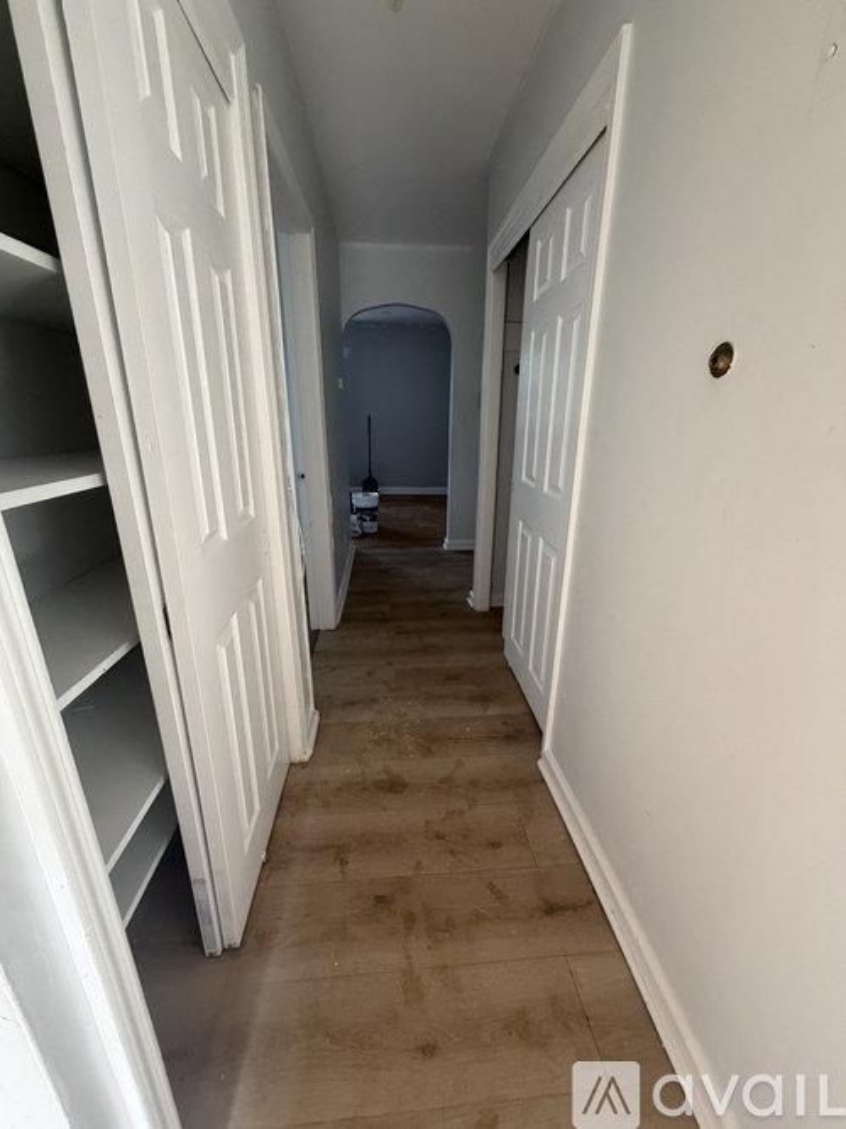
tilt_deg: -18.3
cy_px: 564
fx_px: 456
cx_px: 423
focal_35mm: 14
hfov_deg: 85.7
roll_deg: +0.3
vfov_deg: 102.1
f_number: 2.2
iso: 320
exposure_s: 1/112
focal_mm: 2.22
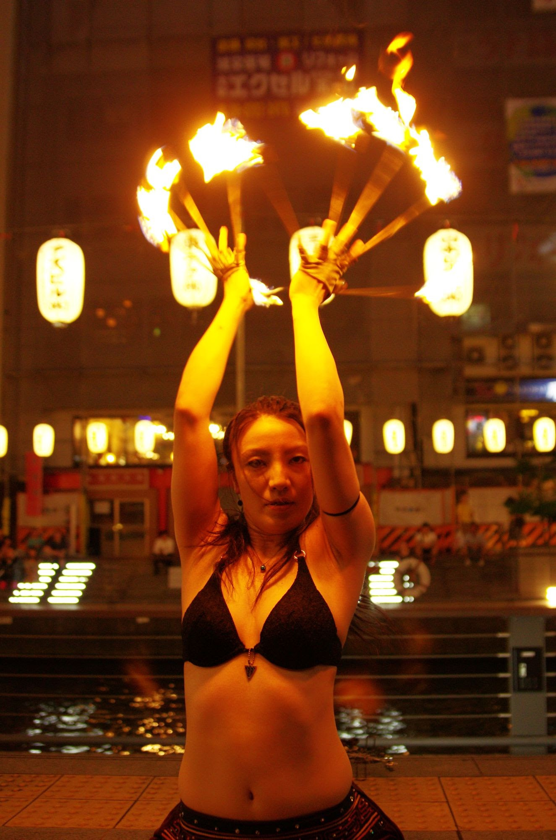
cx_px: 278
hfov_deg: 31.8
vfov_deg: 46.5
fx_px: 977
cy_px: 420
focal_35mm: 42
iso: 2000
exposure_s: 1/60
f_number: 2.8
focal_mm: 28
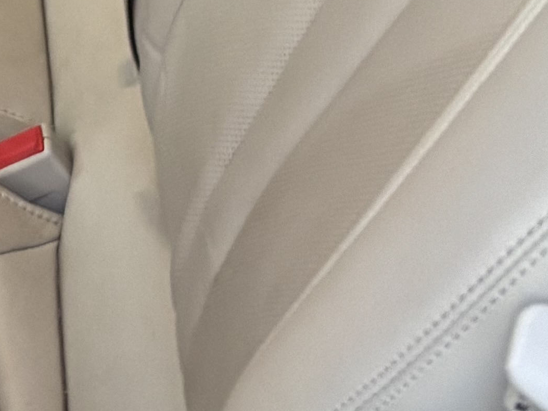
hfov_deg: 12.2
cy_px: -350
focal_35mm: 141
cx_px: -602
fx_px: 2232
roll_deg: -4.5
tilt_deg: -22.7
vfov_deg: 9.9
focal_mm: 5.96
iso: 500
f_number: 1.6
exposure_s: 1/53
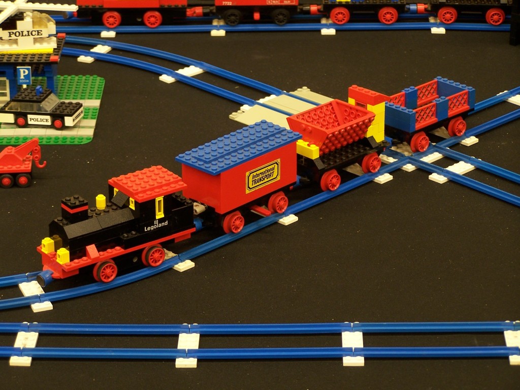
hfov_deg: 16.8
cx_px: 260
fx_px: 1758
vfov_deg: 12.7
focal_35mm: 117
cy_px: 195
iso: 80
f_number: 3.2
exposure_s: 1/2
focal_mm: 19.4
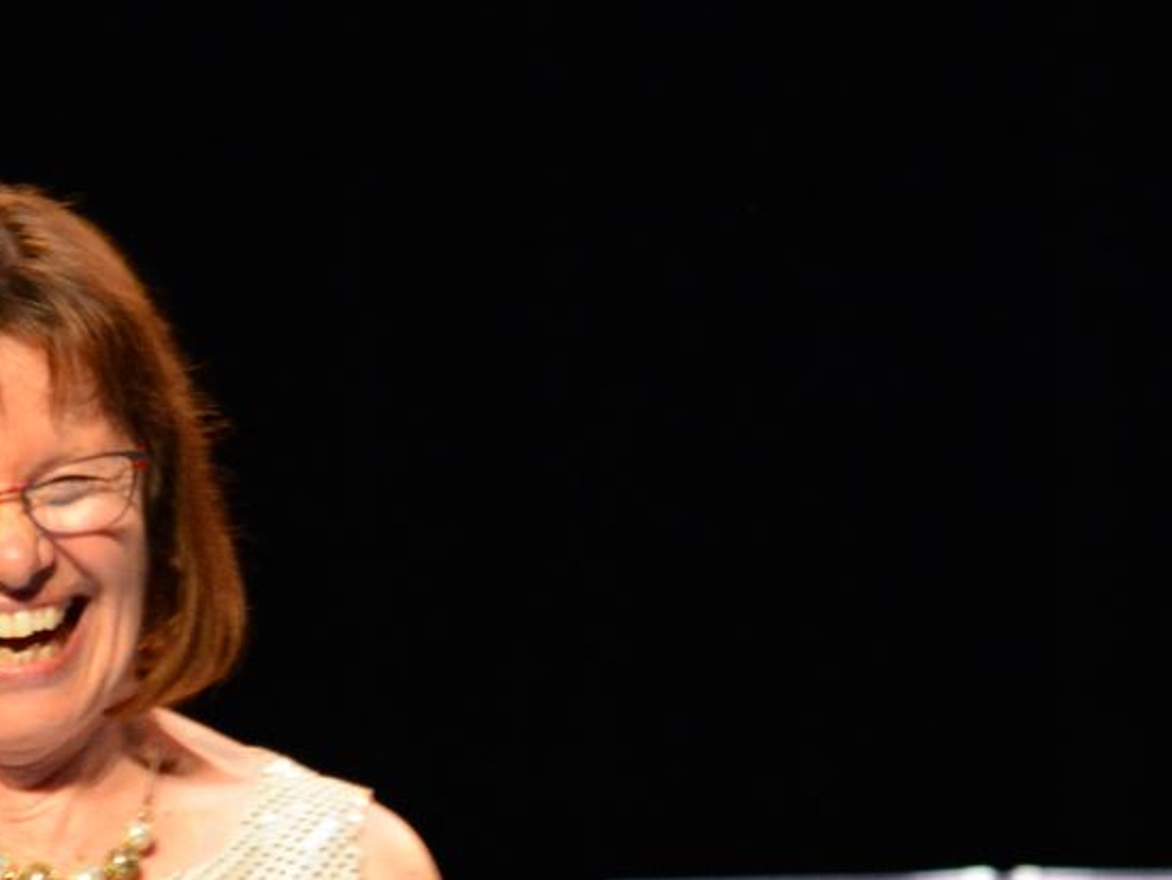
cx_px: 279
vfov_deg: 2.1
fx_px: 24456
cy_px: 635
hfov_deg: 2.7
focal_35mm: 722
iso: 3200
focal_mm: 170
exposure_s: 1/60
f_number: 4.5
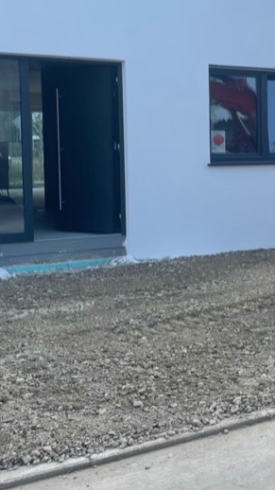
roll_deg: +0.5
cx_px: 344
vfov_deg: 37.0
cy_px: 184
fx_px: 727
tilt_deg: -3.4
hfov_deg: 19.9
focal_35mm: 56
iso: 32
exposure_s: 1/2353
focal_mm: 4.2
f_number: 1.6
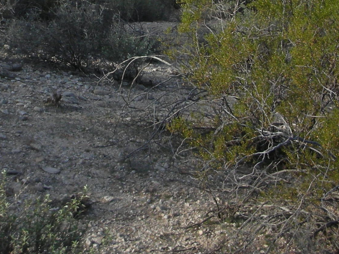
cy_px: -50
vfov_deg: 15.2
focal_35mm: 94
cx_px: 54
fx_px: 921
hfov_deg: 20.6
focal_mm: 5.8
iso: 50
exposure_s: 1/422
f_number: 3
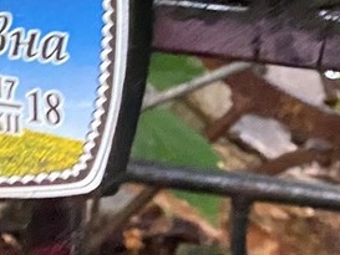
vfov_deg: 10.3
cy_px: -175
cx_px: -205
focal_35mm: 137
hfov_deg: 13.4
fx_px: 1346
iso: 500
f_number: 1.8
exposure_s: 1/41
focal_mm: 4.25
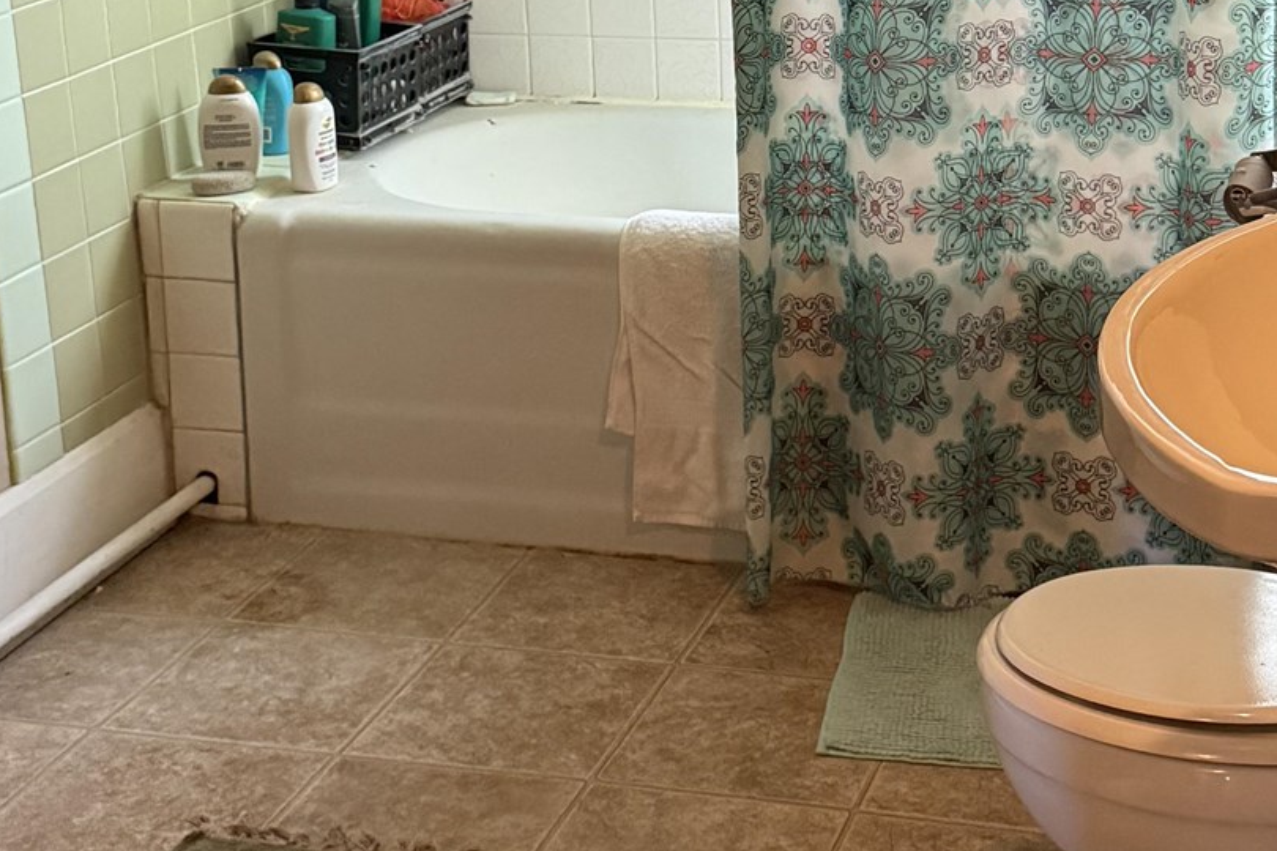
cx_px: 851
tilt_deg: -11.8
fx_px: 2518
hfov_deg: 28.3
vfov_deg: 18.9
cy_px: 84
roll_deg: +0.9
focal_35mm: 71
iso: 800
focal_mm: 6.76
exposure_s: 1/60
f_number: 1.78
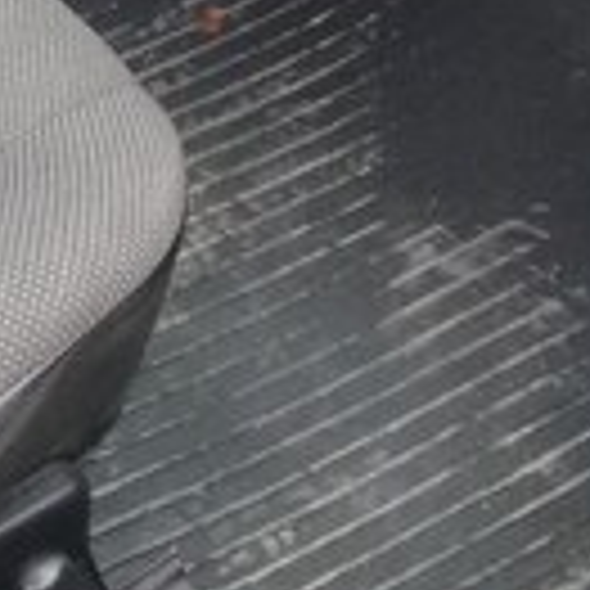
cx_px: -198
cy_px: -387
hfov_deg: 15.8
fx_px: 2005
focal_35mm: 104
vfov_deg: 15.1
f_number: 2.2
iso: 80
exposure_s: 1/33
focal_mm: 3.3
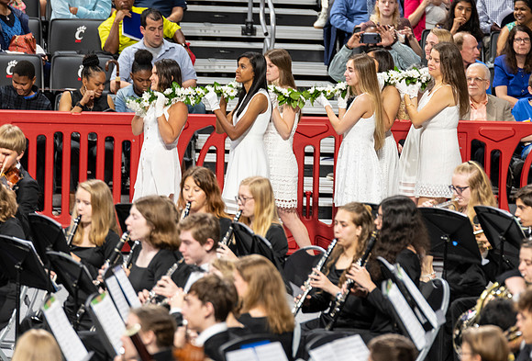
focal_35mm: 293
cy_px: 100
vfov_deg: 4.7
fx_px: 4358
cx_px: 306
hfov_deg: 7.0
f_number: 3.5
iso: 1000
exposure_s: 1/100
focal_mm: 200
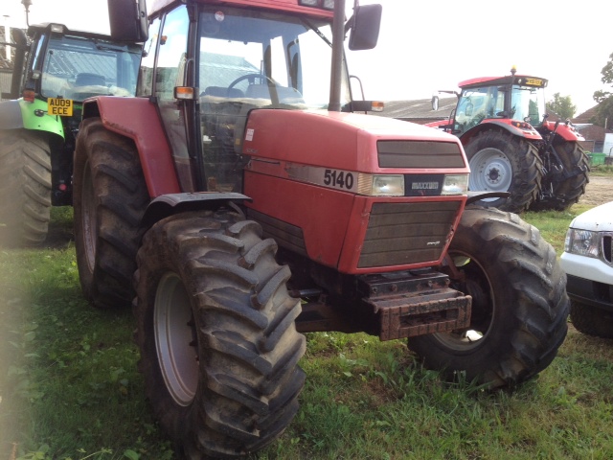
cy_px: 230
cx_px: 306
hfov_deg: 52.6
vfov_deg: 40.7
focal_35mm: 35
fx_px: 620
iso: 50
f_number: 2.4
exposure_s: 1/205
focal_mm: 4.28
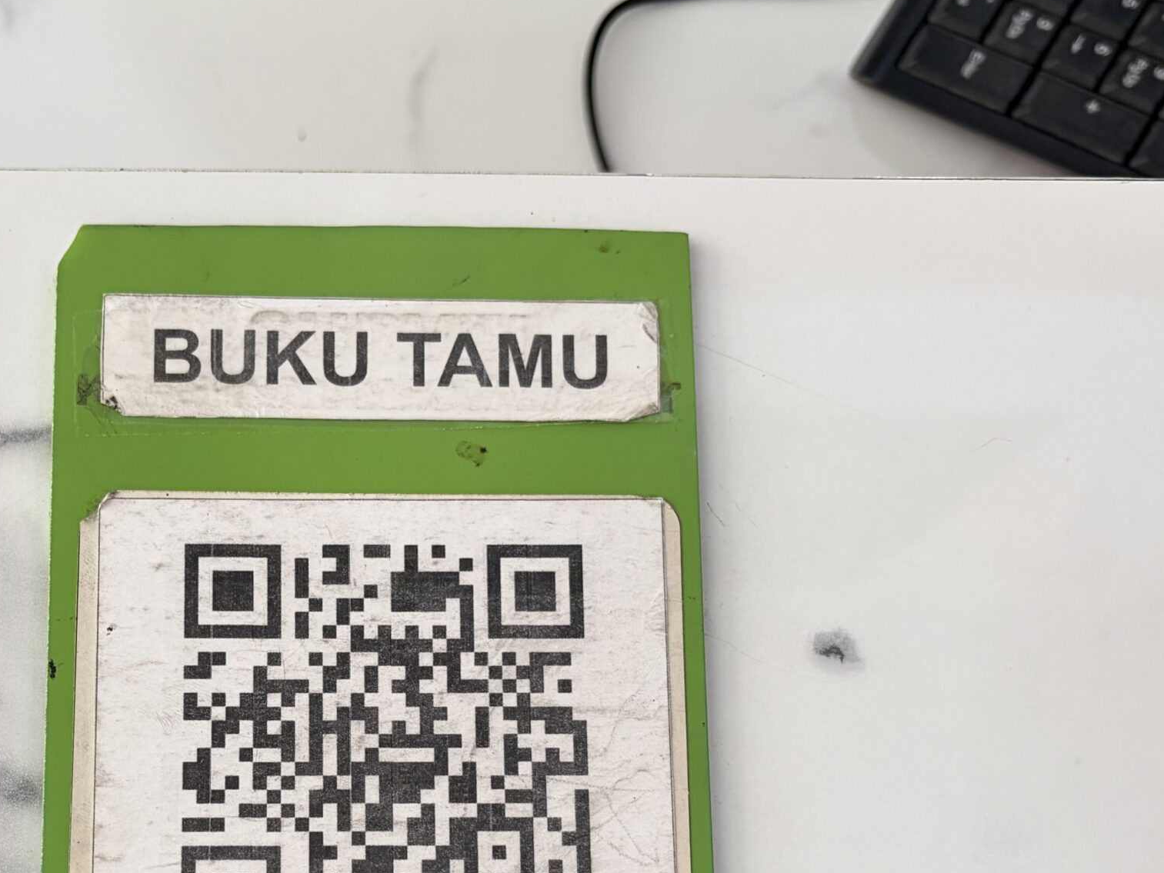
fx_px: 1480
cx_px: 360
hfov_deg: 42.2
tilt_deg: -81.1
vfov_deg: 31.9
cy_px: 715
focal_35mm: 44
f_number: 1.6
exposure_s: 1/68
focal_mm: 5.96
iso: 125
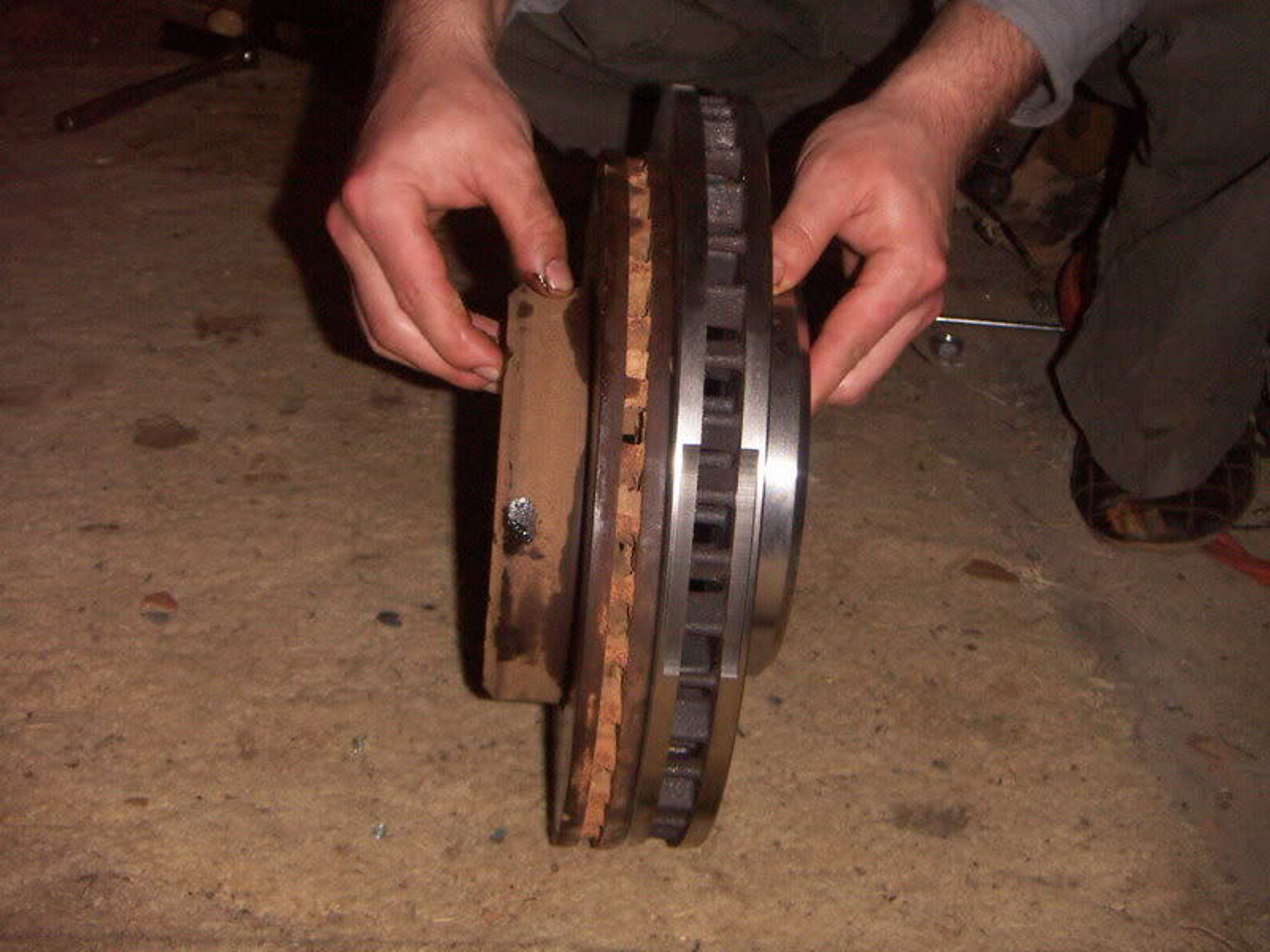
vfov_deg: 27.0
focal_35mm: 54
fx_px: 1981
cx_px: 635
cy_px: 476
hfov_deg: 35.5
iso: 200
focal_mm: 7.2
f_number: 6.7
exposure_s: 1/50
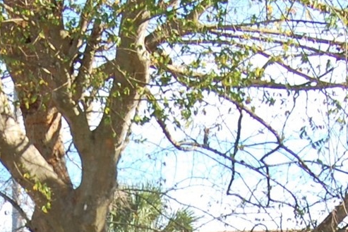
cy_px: 434
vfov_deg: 7.7
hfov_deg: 11.9
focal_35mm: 172
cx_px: 75
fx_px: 1663
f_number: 6.3
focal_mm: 26
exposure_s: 1/160
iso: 200
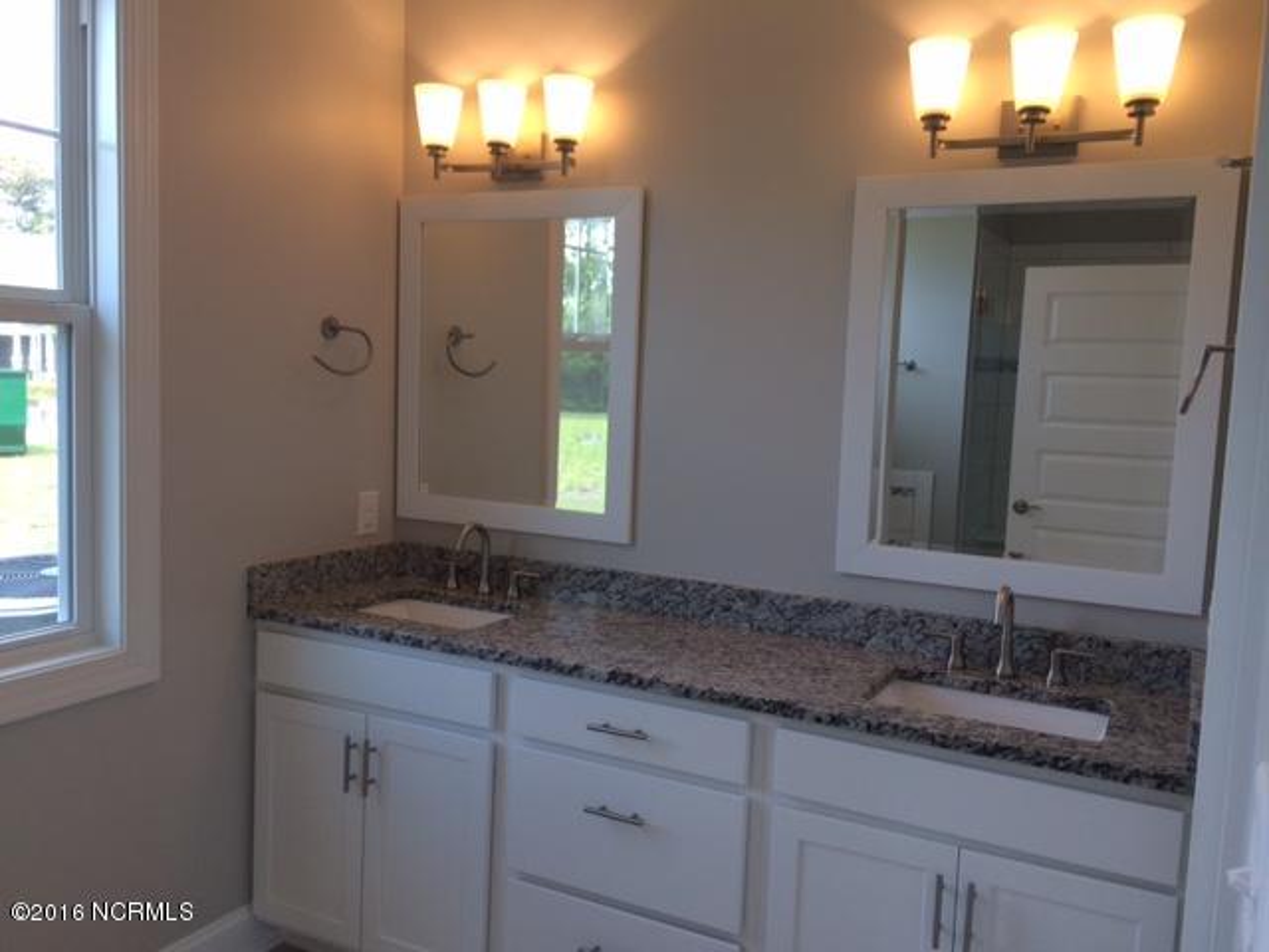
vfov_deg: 48.2
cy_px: 476
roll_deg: -1.5
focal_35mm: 29
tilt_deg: -5.4
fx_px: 1063
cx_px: 634
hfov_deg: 61.7
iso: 50
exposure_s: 1/120
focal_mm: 4.15
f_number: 2.2
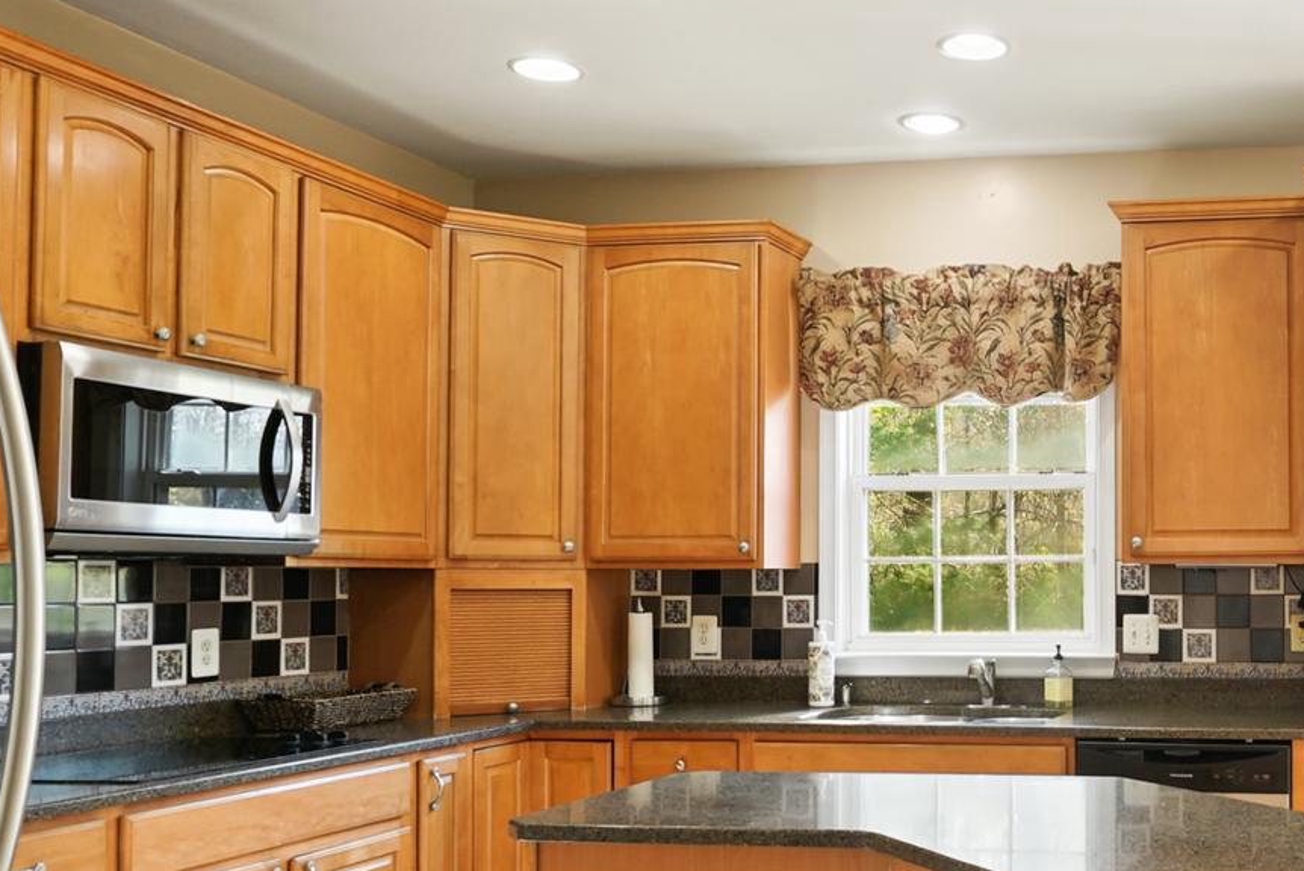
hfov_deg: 45.5
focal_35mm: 38
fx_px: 1377
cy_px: 586
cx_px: 1194
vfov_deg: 34.8
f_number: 8
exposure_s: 1/13
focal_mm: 16
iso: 320
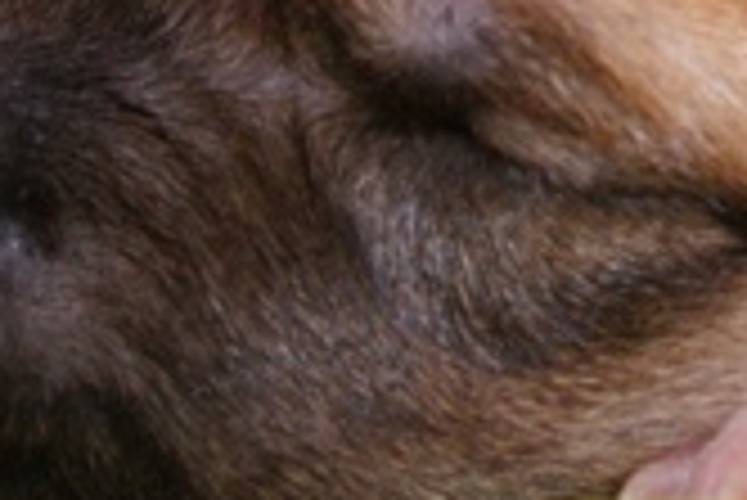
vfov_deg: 7.9
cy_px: -61
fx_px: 3593
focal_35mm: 173
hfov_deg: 11.7
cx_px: 828
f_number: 8
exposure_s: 1/60
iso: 400
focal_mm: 30
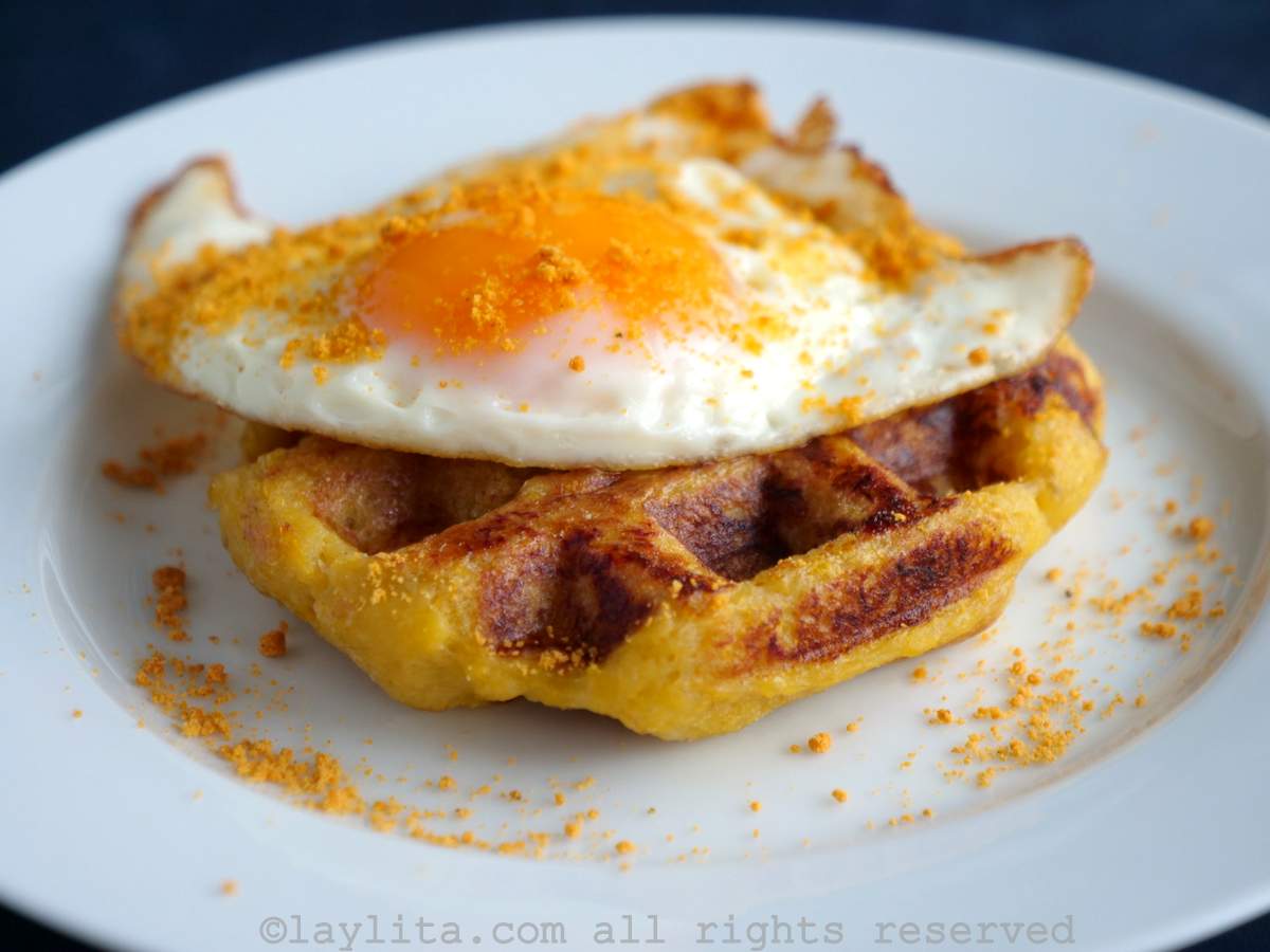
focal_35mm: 120
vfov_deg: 12.3
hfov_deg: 16.4
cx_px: 635
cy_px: 476
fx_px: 4403
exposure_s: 1/125
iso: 400
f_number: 4
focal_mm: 60
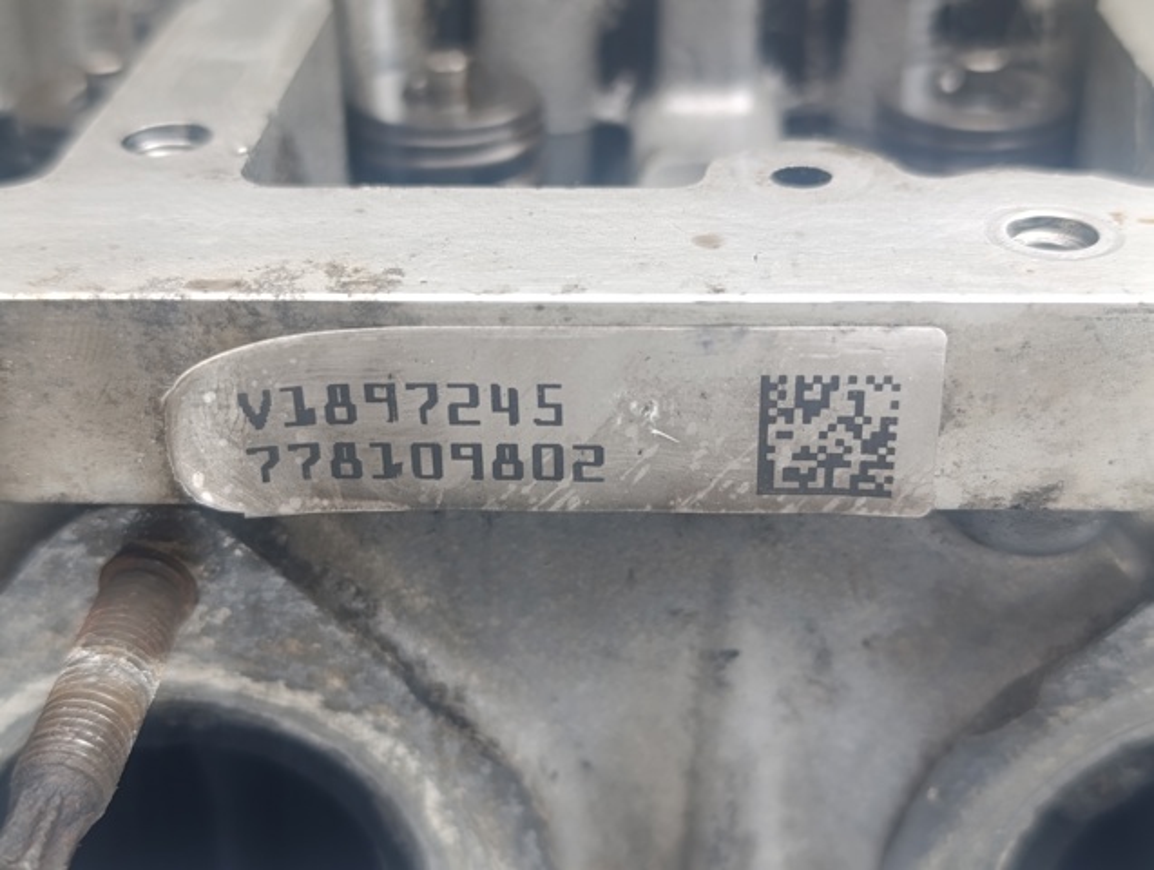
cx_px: 577
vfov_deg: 31.6
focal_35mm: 46
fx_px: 1536
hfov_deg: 41.2
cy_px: 435
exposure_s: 1/99.9
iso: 50
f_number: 1.6
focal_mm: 6.14
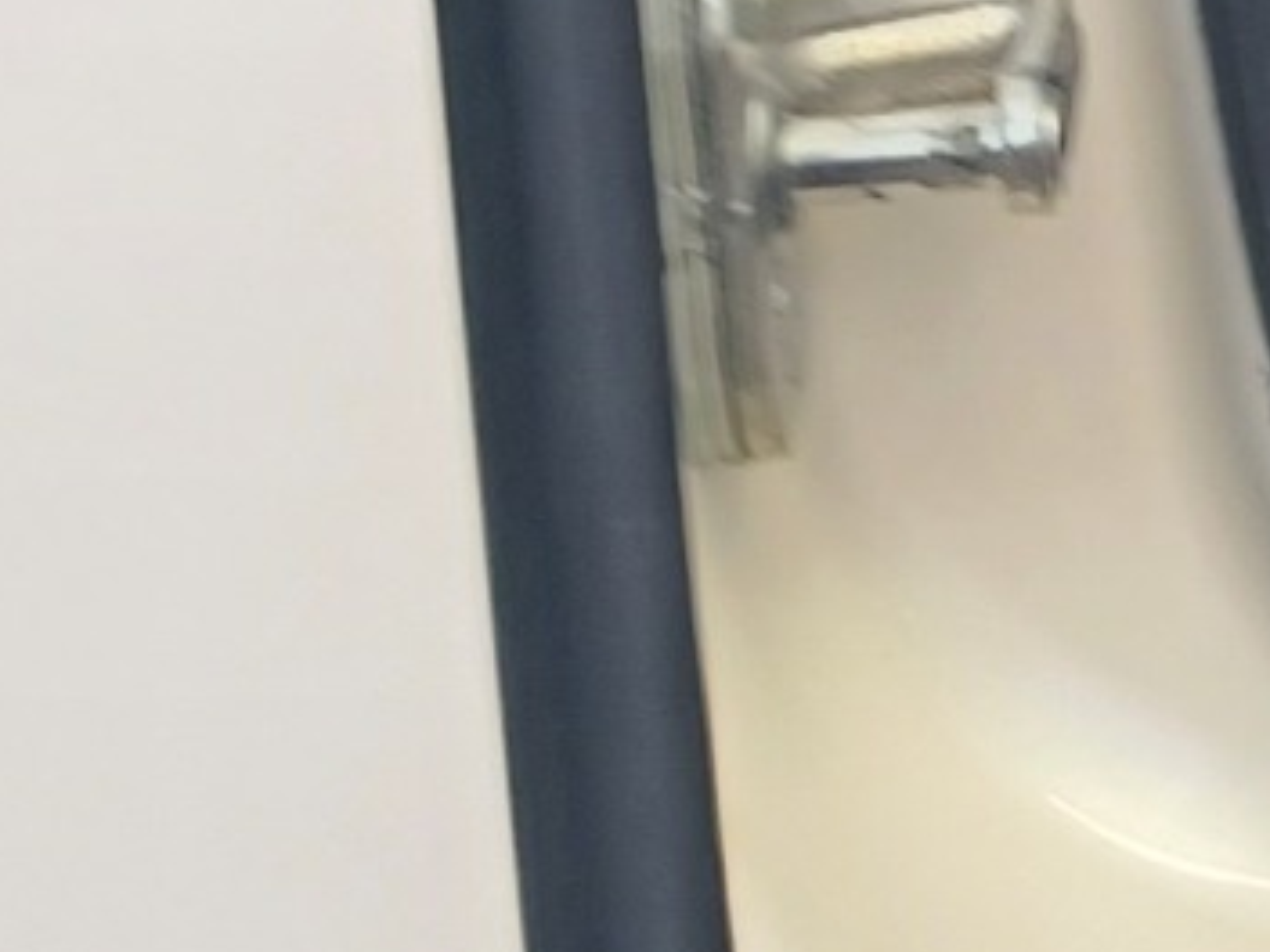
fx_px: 6677
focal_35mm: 182
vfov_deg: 8.0
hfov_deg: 8.2
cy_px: -494
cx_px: 4477
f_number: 1.8
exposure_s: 1/50
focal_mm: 4.6
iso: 125
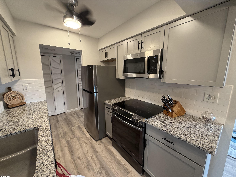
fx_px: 95
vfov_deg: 85.7
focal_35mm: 14
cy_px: 88
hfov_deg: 102.1
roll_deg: +0.7
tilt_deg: -9.2
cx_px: 118
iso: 200
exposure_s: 1/60
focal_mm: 2.22
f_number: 2.2
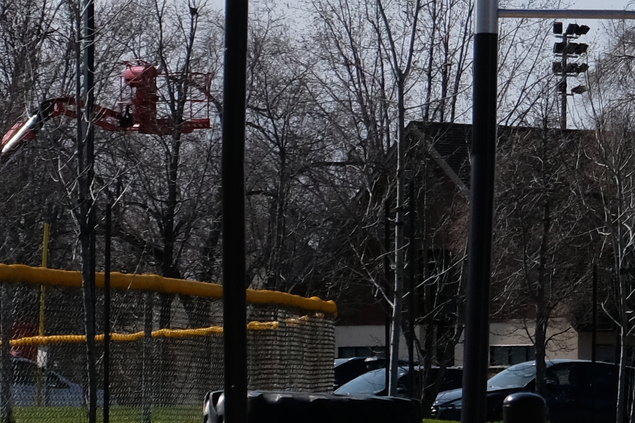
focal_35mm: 250
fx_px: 4409
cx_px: 788
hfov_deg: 8.1
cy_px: -24
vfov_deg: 5.5
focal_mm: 35.8
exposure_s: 1/1300
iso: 400
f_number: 8
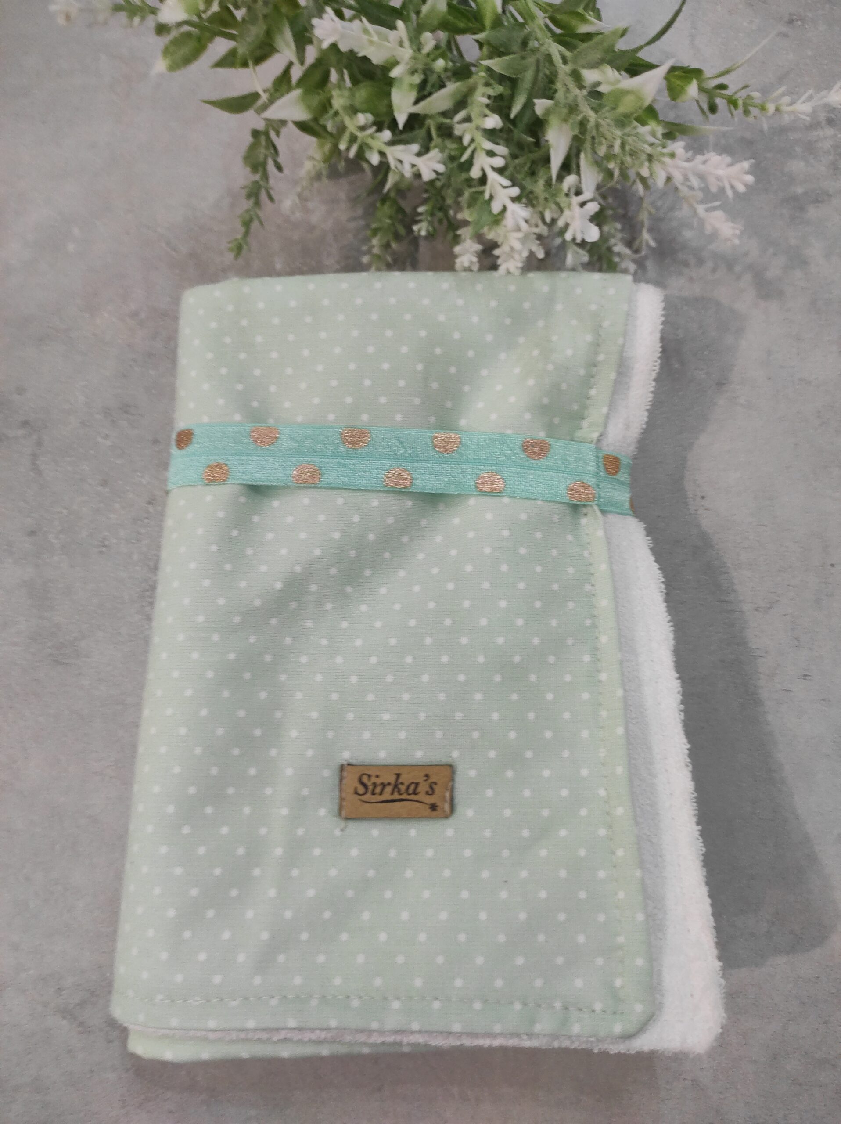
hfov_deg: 54.8
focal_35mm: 25
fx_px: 811
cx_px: 420
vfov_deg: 69.4
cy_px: 562
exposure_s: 1/33
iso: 537
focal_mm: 5.43
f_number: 1.89
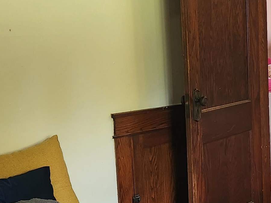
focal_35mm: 79
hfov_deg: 24.0
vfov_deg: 18.6
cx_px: 246
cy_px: 124
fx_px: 619
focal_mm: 5.4
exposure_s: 1/120
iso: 320
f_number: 1.8
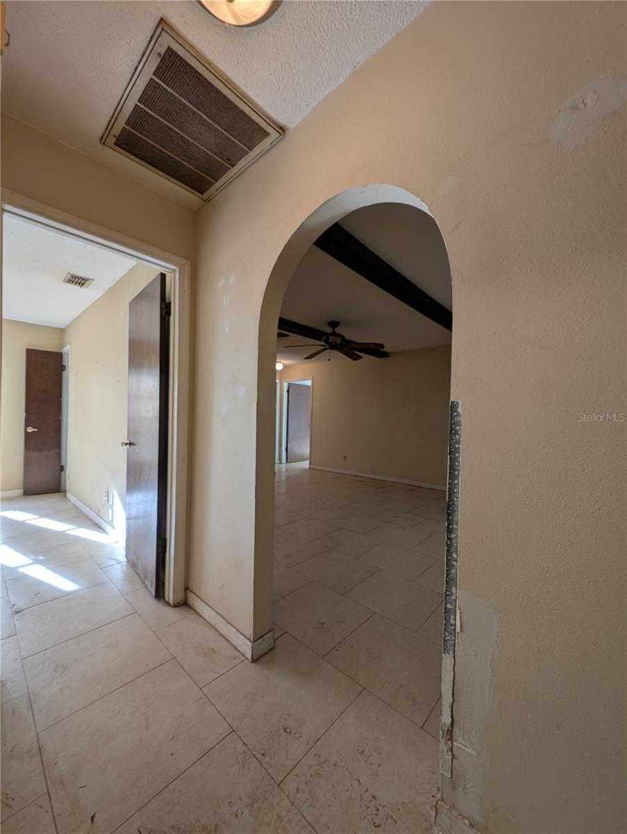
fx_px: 289
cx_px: 314
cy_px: 417
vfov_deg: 110.5
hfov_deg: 94.6
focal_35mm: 12
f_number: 1.95
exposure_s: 1/120
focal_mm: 2.23
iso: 66
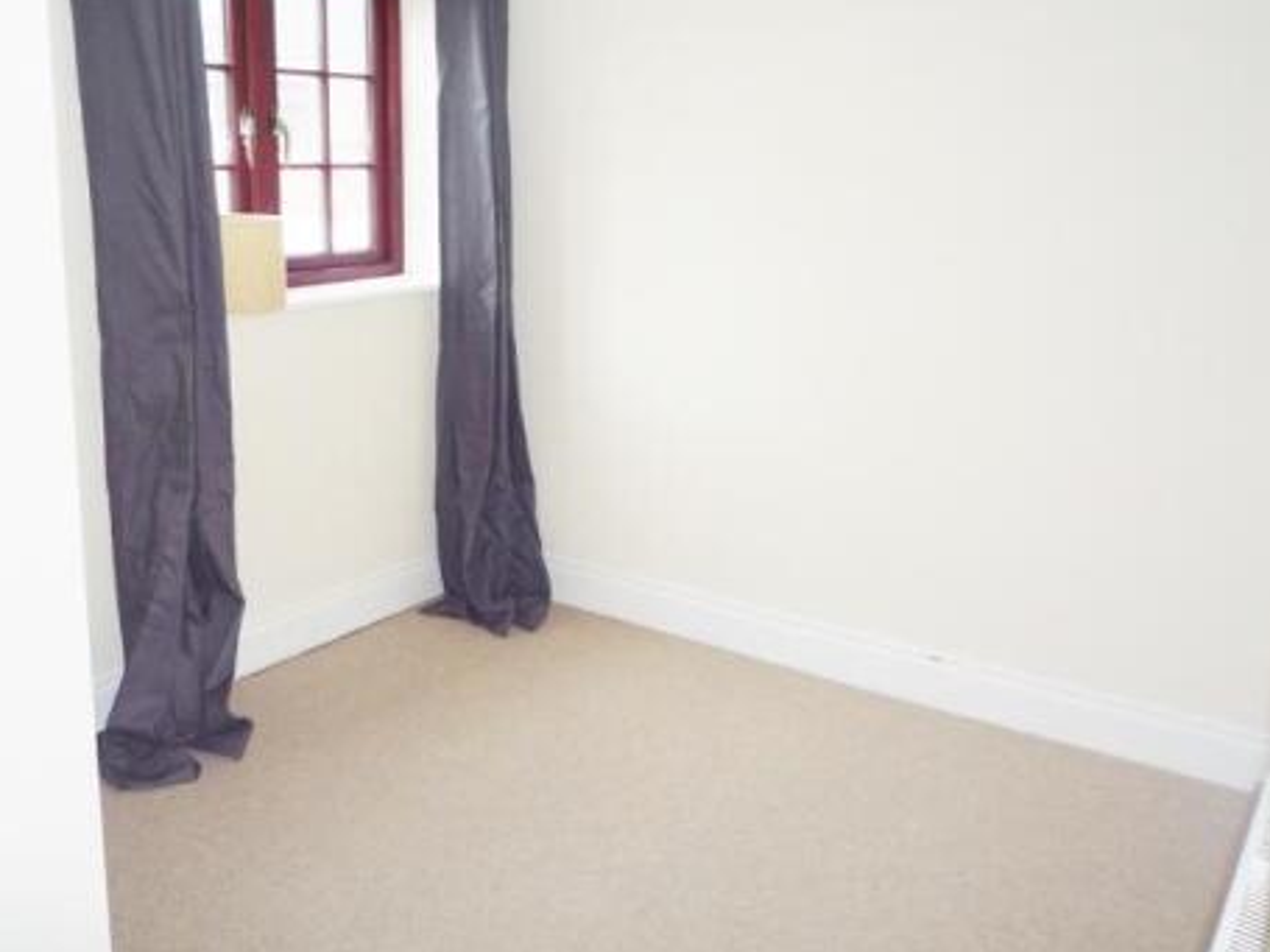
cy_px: 406
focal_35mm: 32
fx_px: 1174
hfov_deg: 56.6
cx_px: 543
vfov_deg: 44.0
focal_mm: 4.4
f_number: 2.8
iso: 100
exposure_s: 1/30
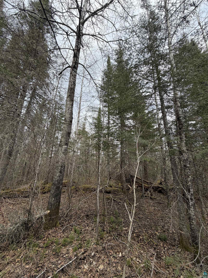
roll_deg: -1.1
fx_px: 112
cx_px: 104
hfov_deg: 85.7
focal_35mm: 14
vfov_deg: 102.1
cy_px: 139
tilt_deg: +17.8
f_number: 2.2
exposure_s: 1/424
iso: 64
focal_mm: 2.22
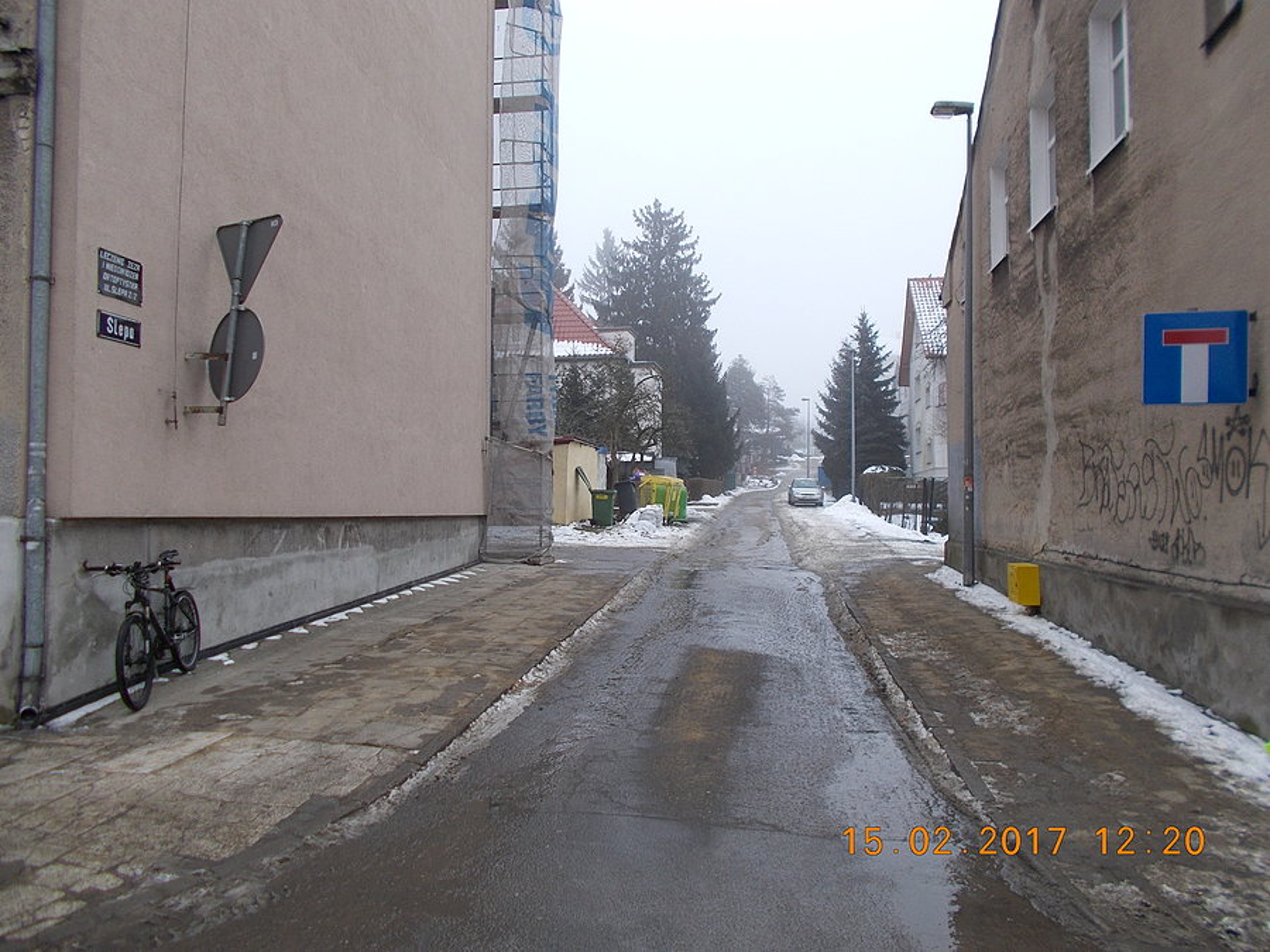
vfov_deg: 53.1
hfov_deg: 67.3
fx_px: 954
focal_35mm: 26
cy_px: 476
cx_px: 635
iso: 80
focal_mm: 4.6
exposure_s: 1/400
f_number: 3.2
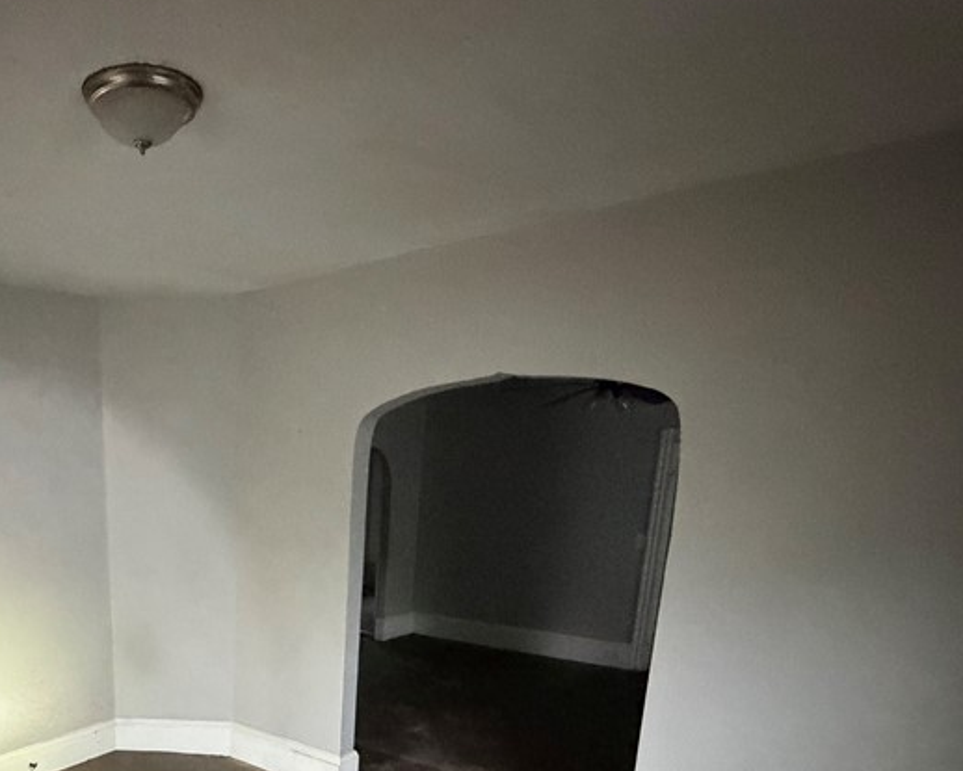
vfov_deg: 49.0
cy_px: 656
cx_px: 221
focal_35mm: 27
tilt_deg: -13.4
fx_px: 770
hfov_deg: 60.0
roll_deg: +0.0
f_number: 2.2
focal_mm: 2.22
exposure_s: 1/40
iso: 1600
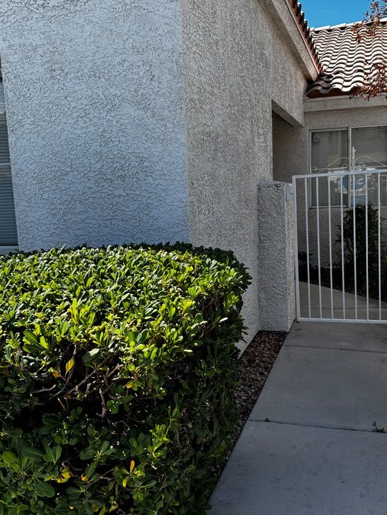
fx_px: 522
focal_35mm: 35
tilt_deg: -8.1
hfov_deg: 40.7
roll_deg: +2.4
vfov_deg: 52.6
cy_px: 256
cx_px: 215
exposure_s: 1/1311
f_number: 1.6
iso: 50
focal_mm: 5.96
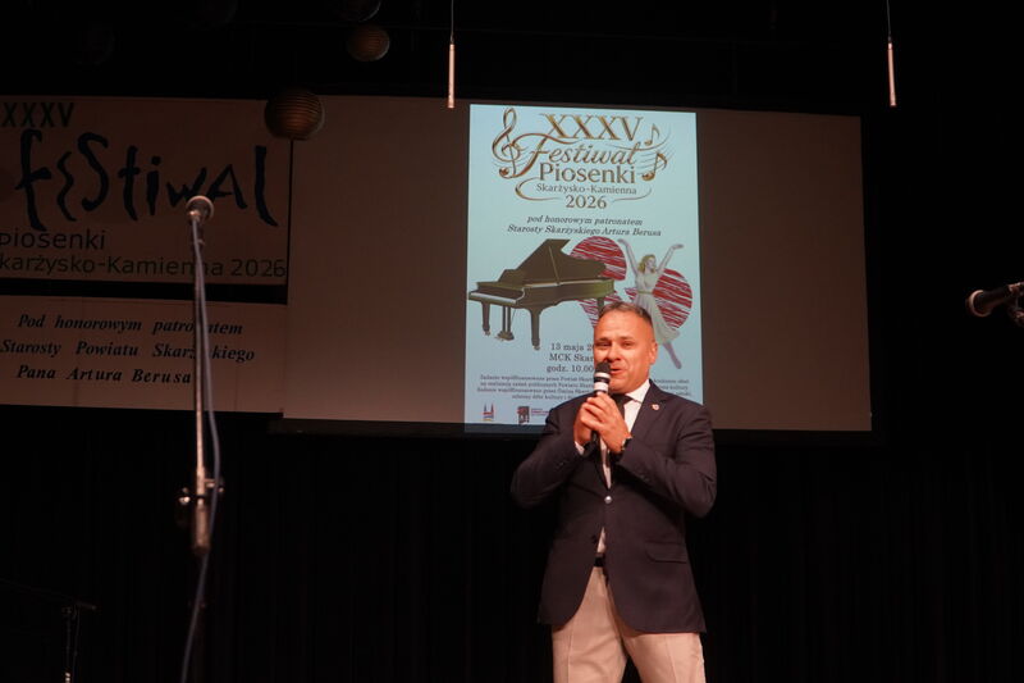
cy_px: 342
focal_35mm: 50
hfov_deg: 40.0
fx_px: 1408
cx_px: 512
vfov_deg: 27.2
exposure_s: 1/160
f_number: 4
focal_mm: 33
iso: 1600
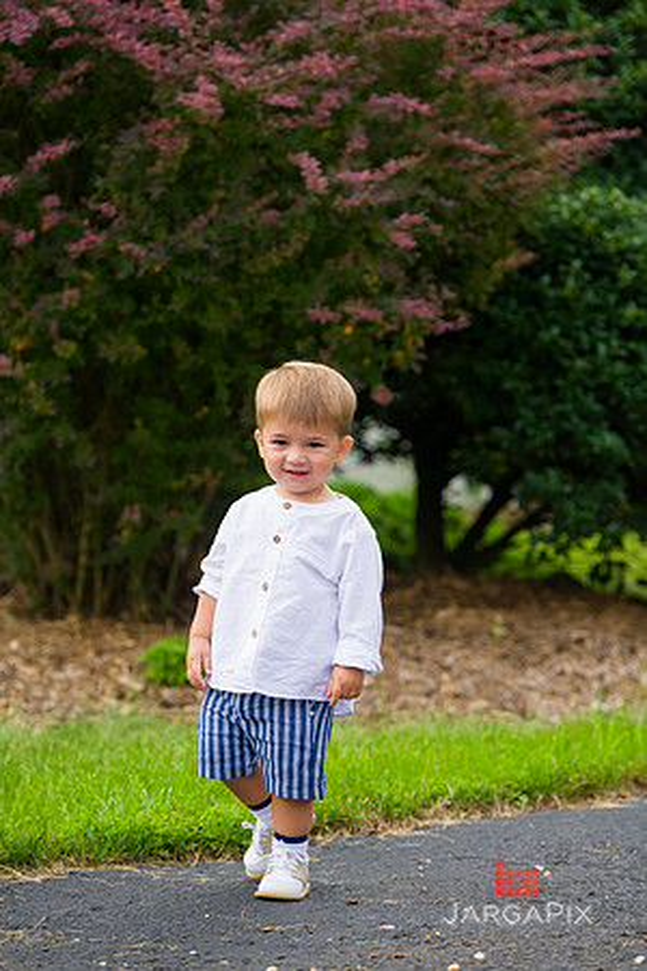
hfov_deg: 10.2
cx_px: 324
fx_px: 3639
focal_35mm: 135
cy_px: 486
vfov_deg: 15.2
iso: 200
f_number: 4
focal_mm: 135
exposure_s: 1/640
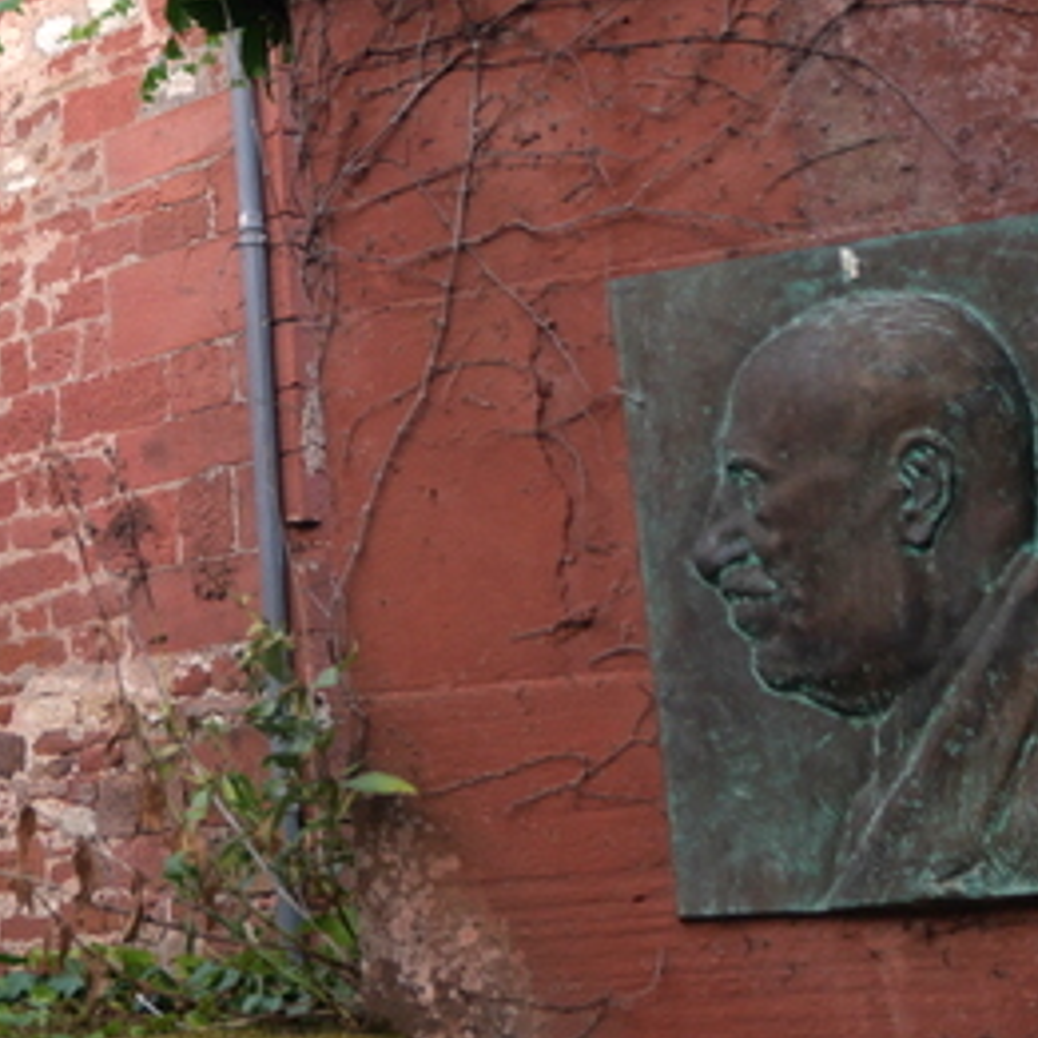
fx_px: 2205
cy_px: 255
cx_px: 64
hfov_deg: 25.5
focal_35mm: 65
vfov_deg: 26.1
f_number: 3.5
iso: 250
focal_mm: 12
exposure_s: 1/60
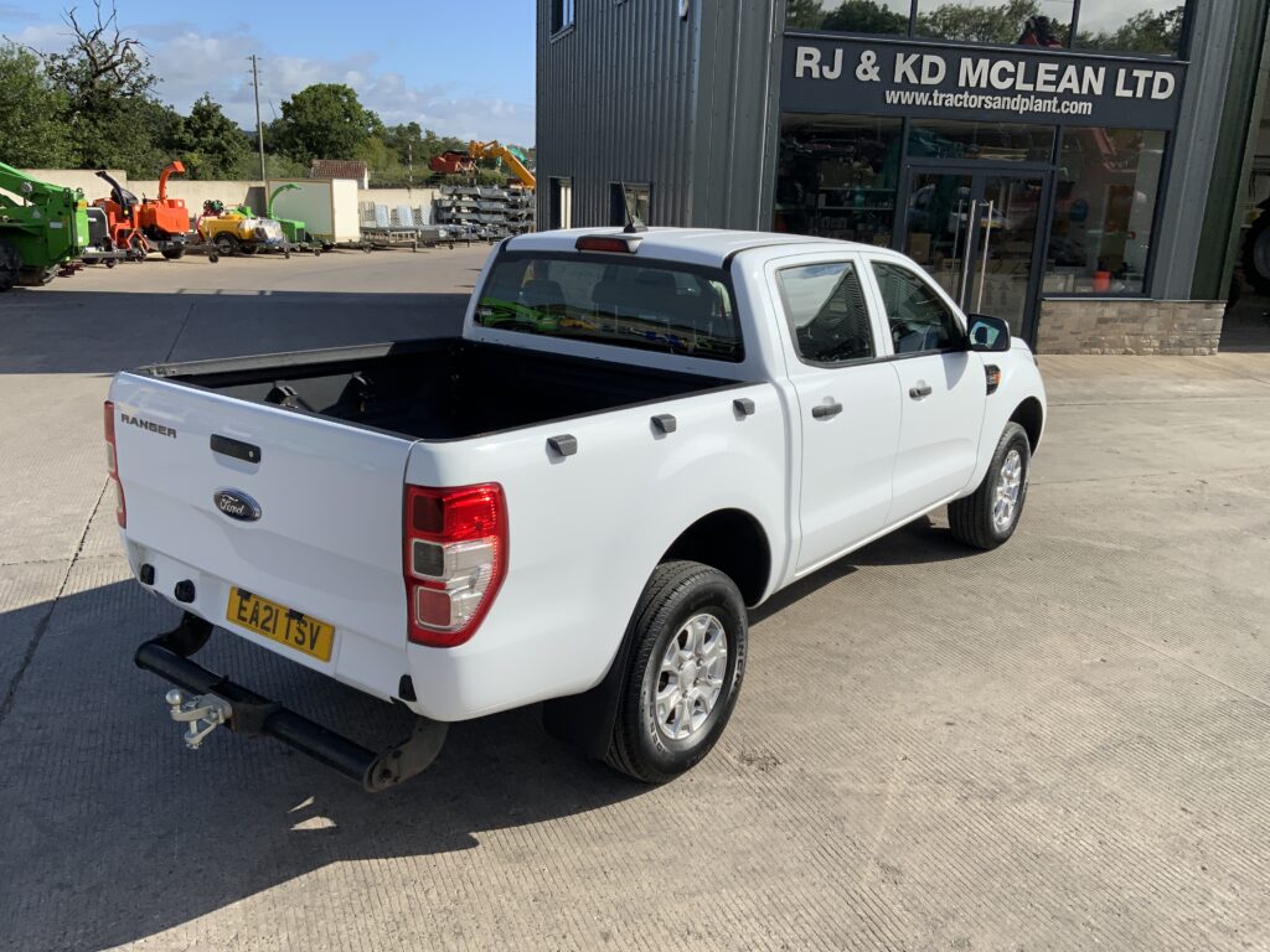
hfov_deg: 61.7
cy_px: 476
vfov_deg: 48.2
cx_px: 635
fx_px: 1064
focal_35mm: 29
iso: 20
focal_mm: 3
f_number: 1.8
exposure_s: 1/2959
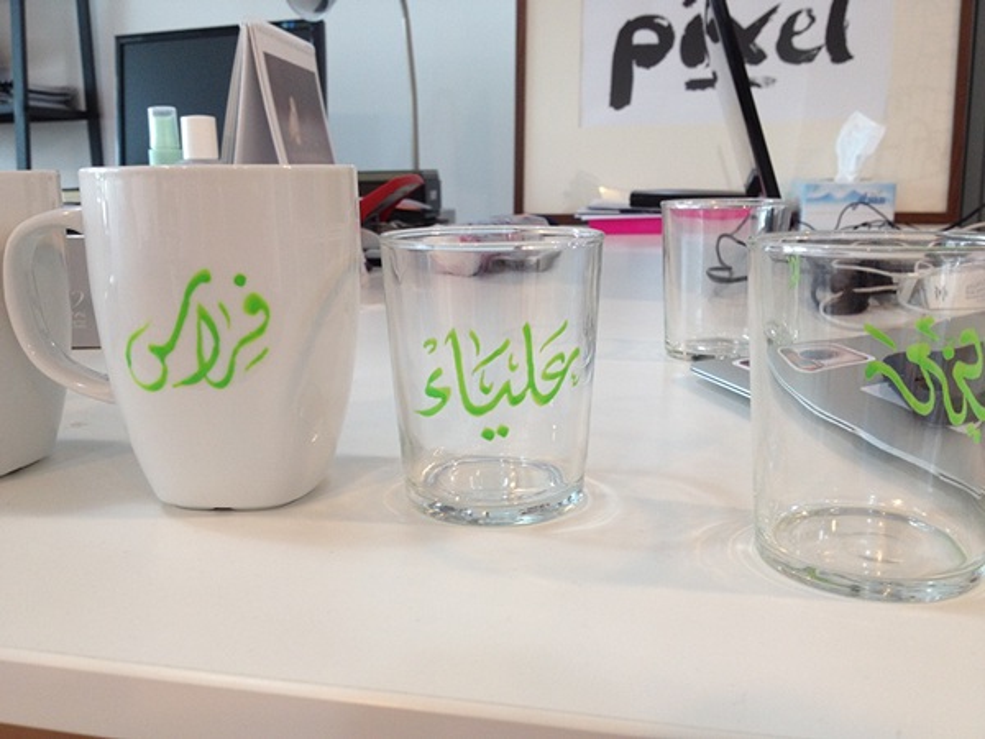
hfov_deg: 52.6
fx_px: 996
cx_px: 492
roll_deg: +0.2
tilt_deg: -11.6
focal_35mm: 35
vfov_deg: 40.7
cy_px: 370
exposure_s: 1/20
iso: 64
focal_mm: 4.28
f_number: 2.4
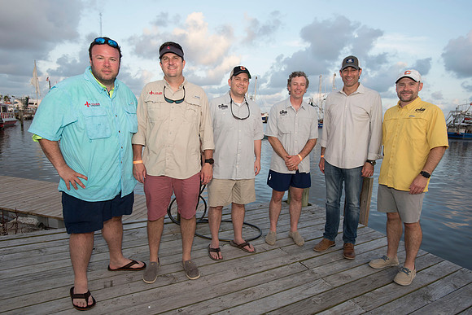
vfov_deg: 57.3
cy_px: 158
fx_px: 288
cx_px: 236
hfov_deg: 78.6
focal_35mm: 22
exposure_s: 1/200
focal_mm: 22
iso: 250
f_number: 5
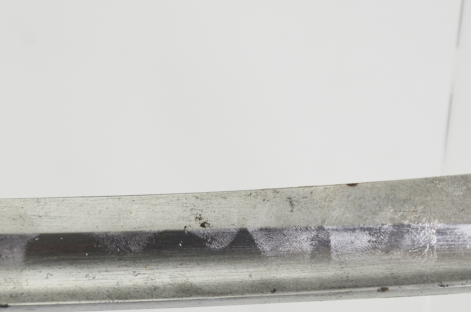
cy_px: 238
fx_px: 2831
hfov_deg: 9.5
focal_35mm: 217
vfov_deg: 6.3
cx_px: 208
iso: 400
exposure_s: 1/320
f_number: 5.6
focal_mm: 85
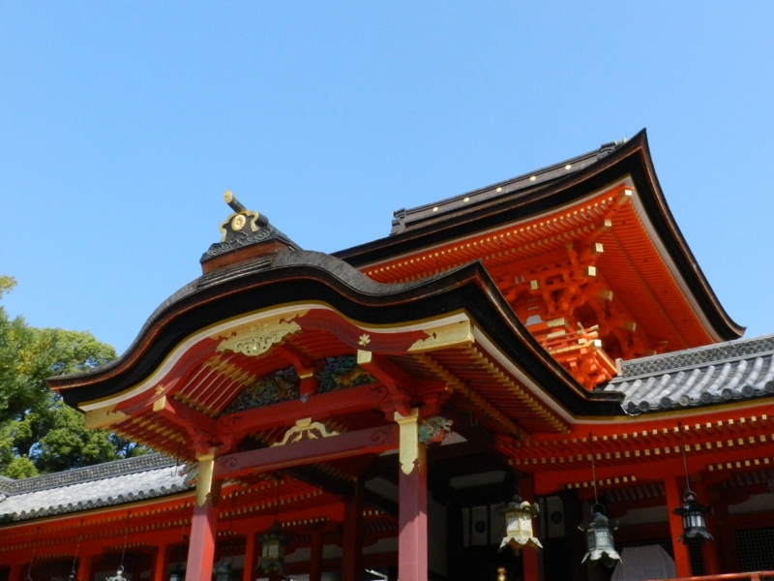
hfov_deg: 49.0
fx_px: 850
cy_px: 290
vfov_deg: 37.7
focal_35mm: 38
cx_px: 387
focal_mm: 6.7
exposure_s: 1/1000
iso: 800
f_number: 7.1
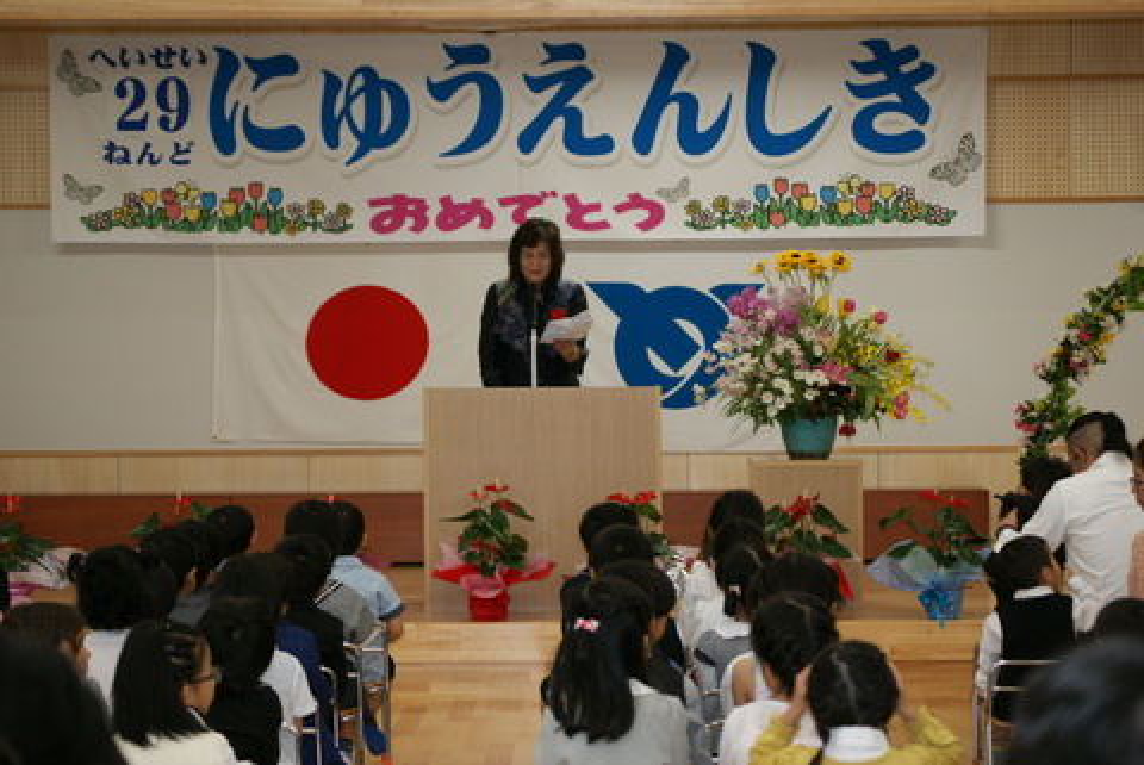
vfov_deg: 13.1
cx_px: 572
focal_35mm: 105
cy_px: 382
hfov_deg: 19.4
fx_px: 3340
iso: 400
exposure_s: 1/100
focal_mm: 70
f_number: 4
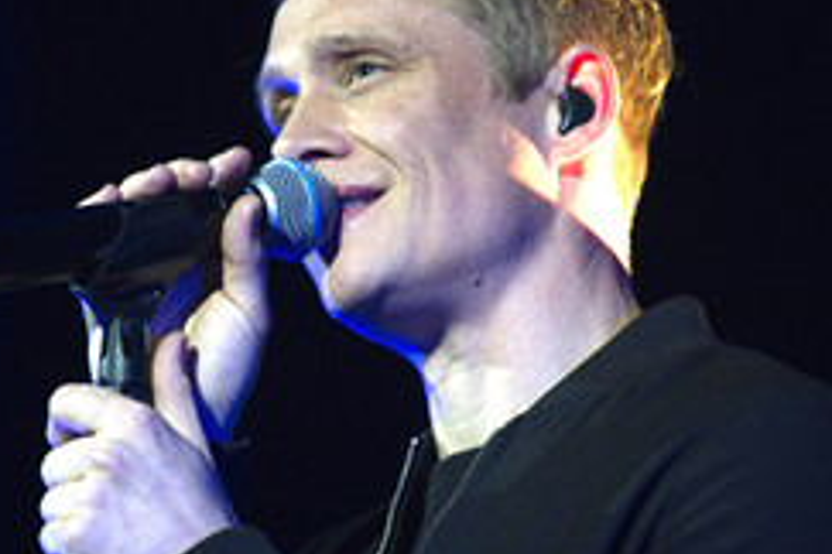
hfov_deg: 5.6
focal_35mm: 371
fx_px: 8574
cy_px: 339
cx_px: 346
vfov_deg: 3.7
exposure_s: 1/200
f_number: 2.8
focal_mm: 200
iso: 3200
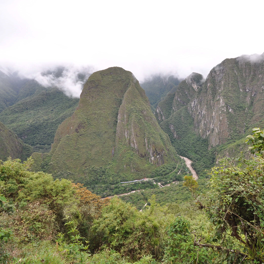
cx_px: 171
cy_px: 132
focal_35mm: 22
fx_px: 187
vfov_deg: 70.5
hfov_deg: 68.9
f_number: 8
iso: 200
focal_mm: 11
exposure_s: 1/250
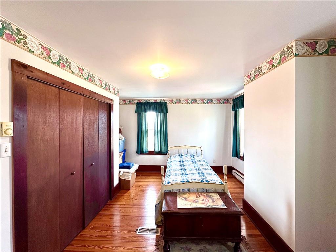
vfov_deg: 85.6
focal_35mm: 14
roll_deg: -0.3
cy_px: 126
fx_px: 136
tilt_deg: +0.2
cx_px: 168
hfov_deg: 102.1
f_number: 2.2
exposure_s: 1/120
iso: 160
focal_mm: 2.22
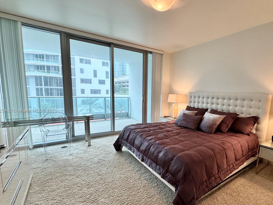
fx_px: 142
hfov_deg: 86.8
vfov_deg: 71.5
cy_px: 111
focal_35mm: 18
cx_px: 162
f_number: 2.2
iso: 160
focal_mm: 2.22
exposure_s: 1/120
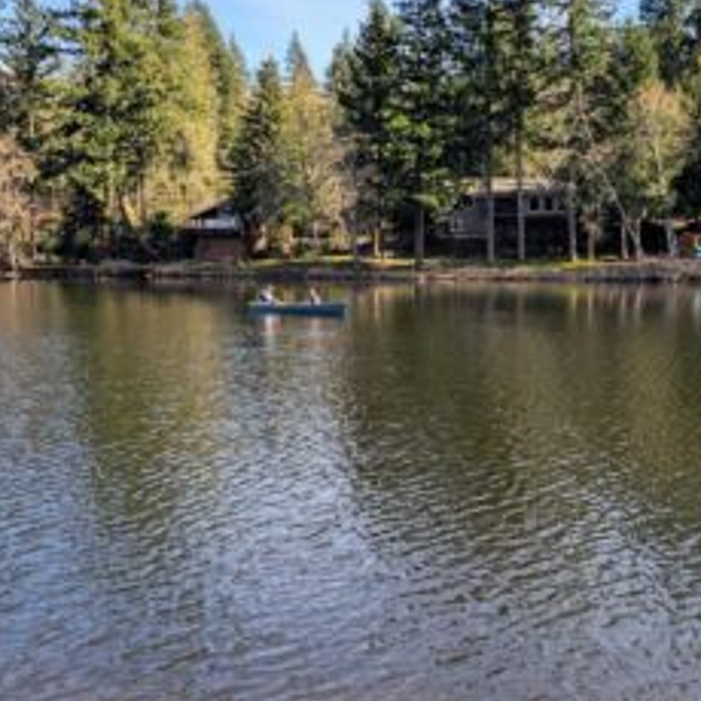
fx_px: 848
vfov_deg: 44.9
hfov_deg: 44.9
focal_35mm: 37
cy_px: 328
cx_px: 357
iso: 22
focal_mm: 6.9
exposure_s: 1/569
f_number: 1.68
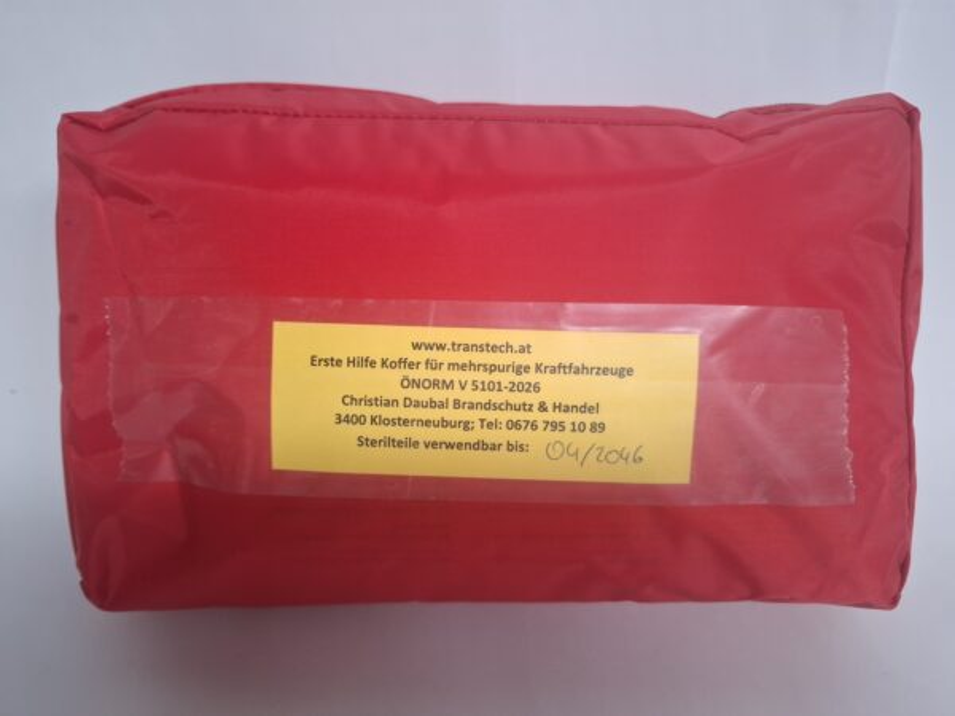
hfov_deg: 73.9
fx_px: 635
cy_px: 358
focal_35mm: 23
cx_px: 478
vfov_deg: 58.9
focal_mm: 5.54
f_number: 1.8
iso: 250
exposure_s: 1/60
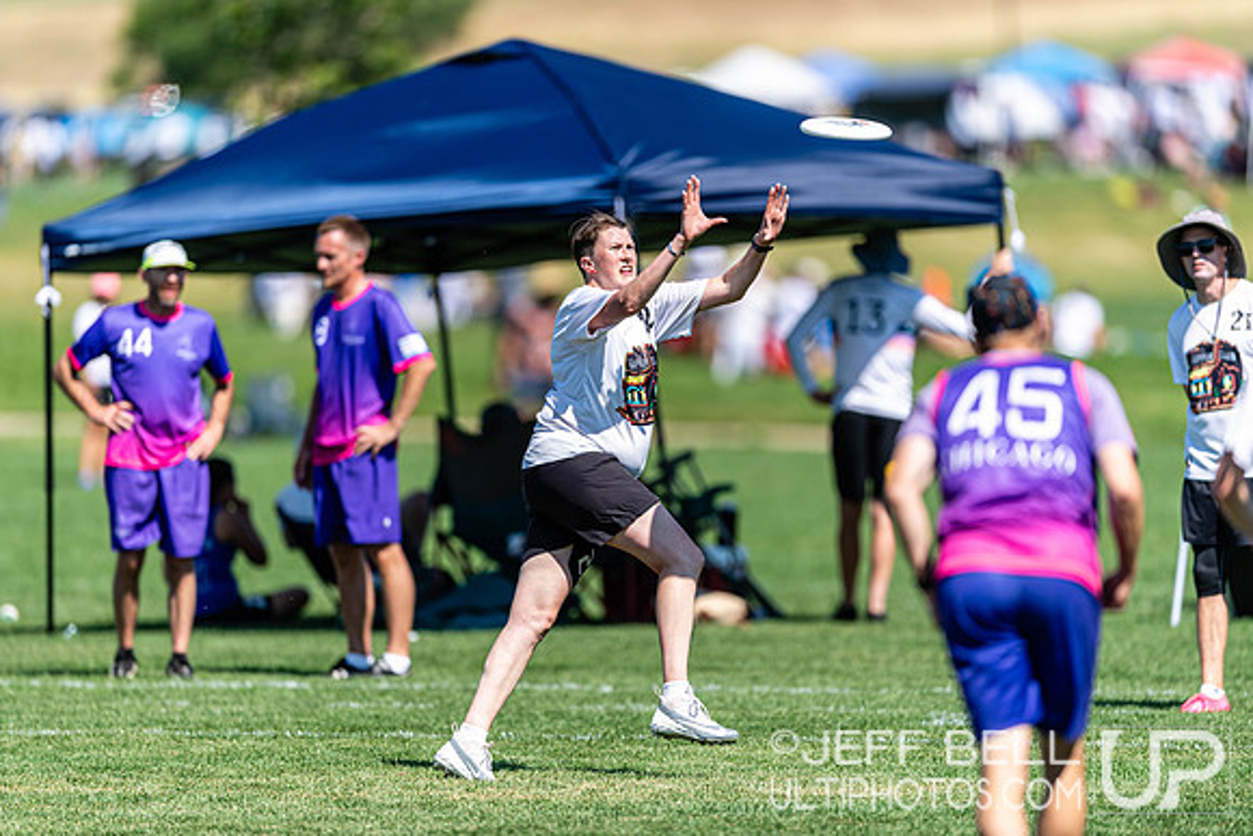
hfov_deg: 5.2
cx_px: 626
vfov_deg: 3.4
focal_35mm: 400
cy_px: 418
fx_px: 13925
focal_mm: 400
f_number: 2.8
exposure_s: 1/2000
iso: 100
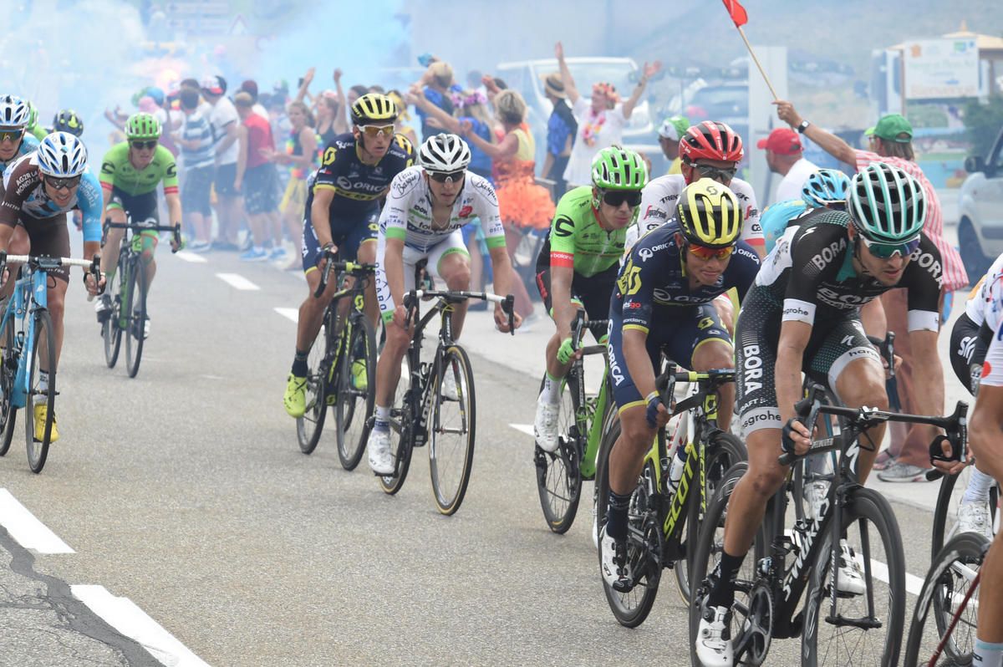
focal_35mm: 195
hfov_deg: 10.6
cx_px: 502
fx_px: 5428
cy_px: 334
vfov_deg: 7.0
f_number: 14
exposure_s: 1/1000
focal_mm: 195
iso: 3200
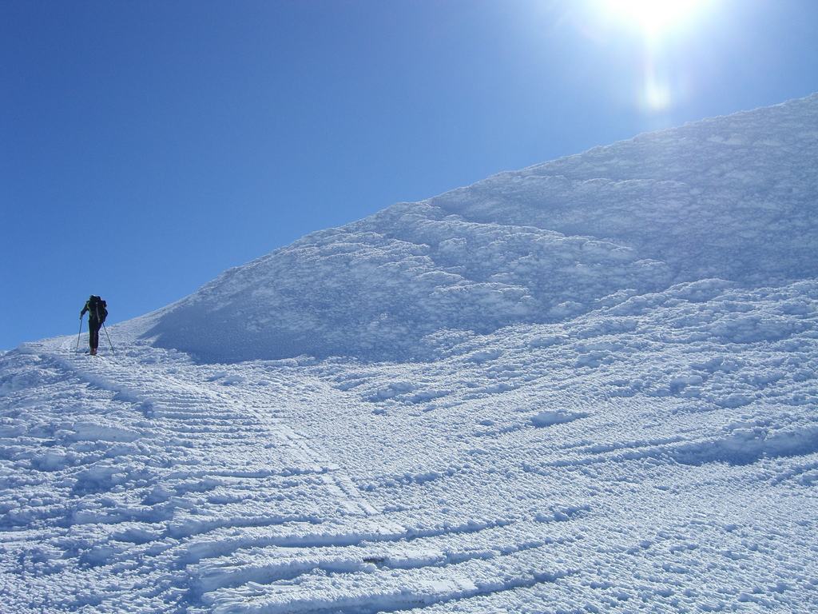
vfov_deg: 37.7
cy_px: 307
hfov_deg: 49.0
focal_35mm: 38
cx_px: 409
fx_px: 898
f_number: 8
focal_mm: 7.9
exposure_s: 1/500
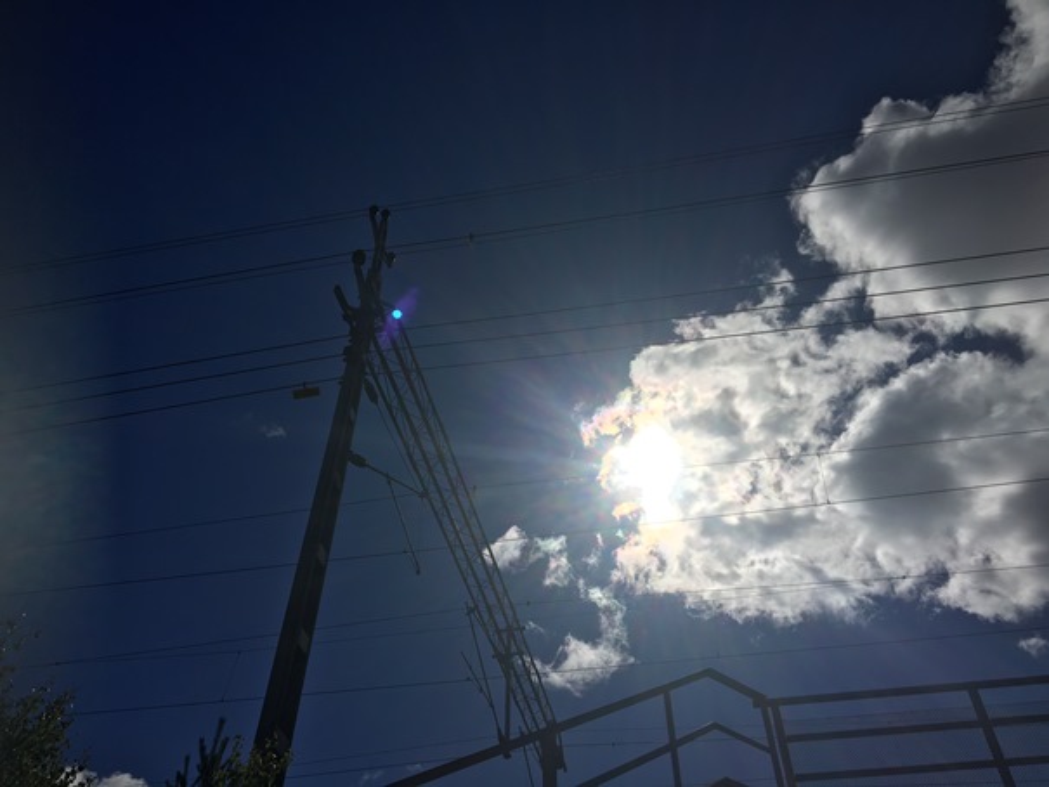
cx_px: 524
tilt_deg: +47.5
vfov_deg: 48.2
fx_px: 879
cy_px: 394
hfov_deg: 61.6
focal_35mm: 29
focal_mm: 4.15
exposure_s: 1/15385
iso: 25
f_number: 2.2
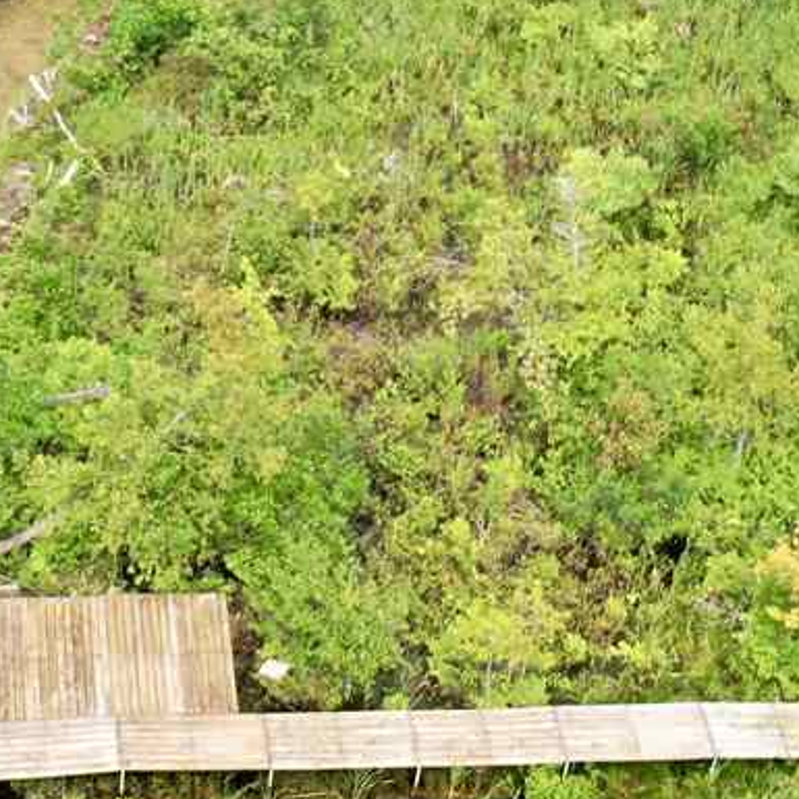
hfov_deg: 21.2
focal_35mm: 79
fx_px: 2063
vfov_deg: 21.3
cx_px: 10
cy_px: 45
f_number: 2.8
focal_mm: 10.26
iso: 100
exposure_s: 1/500
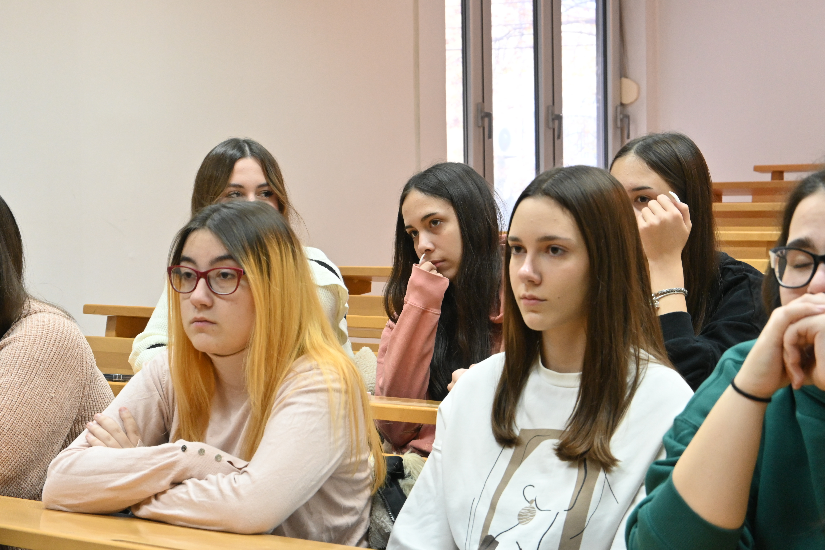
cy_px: 275
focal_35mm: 75
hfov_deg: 27.0
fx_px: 1719
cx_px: 412
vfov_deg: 18.2
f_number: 6.3
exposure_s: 1/30
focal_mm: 50
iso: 1600
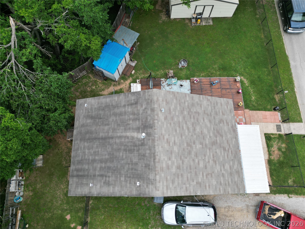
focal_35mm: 24
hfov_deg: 71.6
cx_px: 152
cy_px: 114
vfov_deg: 56.8
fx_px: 211
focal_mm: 6.72
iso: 150
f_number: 1.7
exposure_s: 1/640
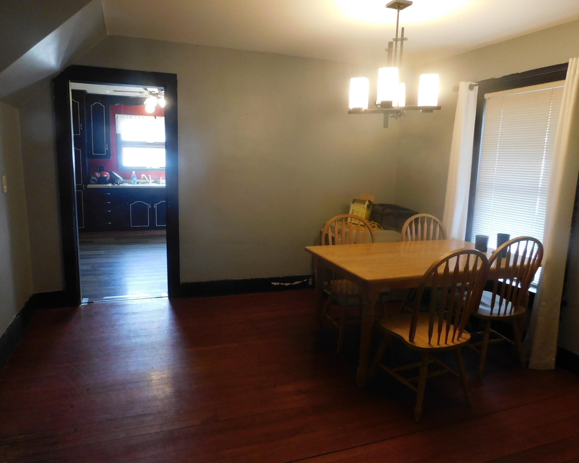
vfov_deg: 58.8
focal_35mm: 24
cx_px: 280
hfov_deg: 70.3
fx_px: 411
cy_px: 232
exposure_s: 1/30
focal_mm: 4
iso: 280
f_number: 3
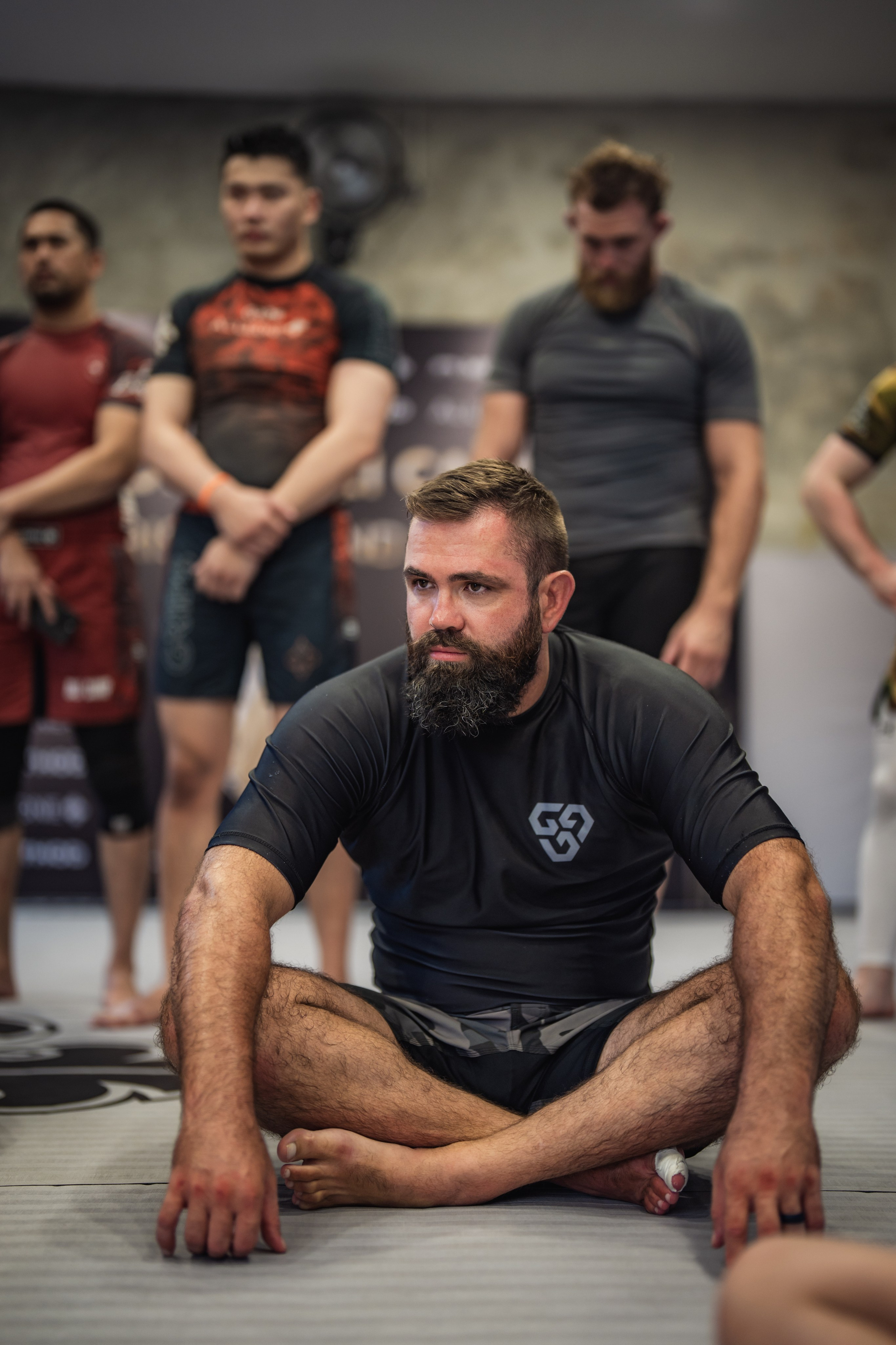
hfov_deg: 27.0
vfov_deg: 39.6
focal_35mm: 50
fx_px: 1867
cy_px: 672
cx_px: 448
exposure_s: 1/125
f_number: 1.2
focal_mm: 50
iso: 400
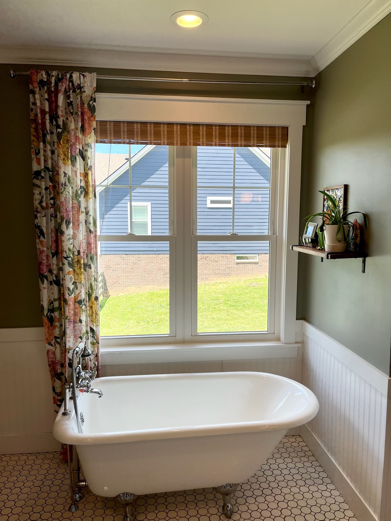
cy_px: 260
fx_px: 392
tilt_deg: -9.3
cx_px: 196
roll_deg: +0.4
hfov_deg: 53.1
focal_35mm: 26
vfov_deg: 67.3
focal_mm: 5.1
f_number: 1.6
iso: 50
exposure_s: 1/442
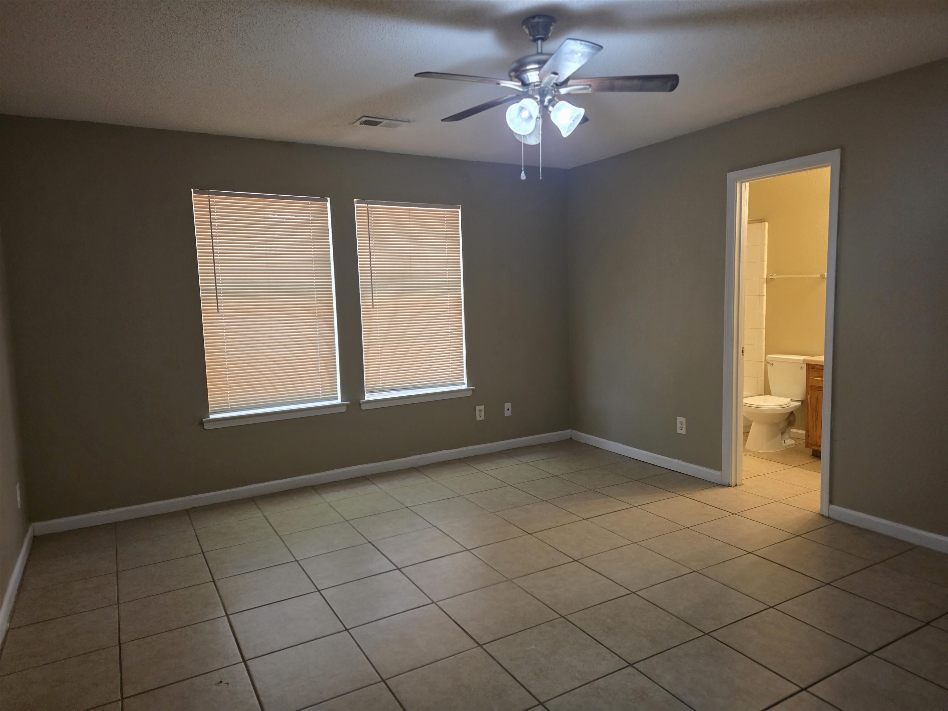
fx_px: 630
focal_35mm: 23
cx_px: 474
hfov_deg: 73.9
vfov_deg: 58.9
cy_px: 356
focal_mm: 6.25
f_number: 1.7
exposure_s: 1/120
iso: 500
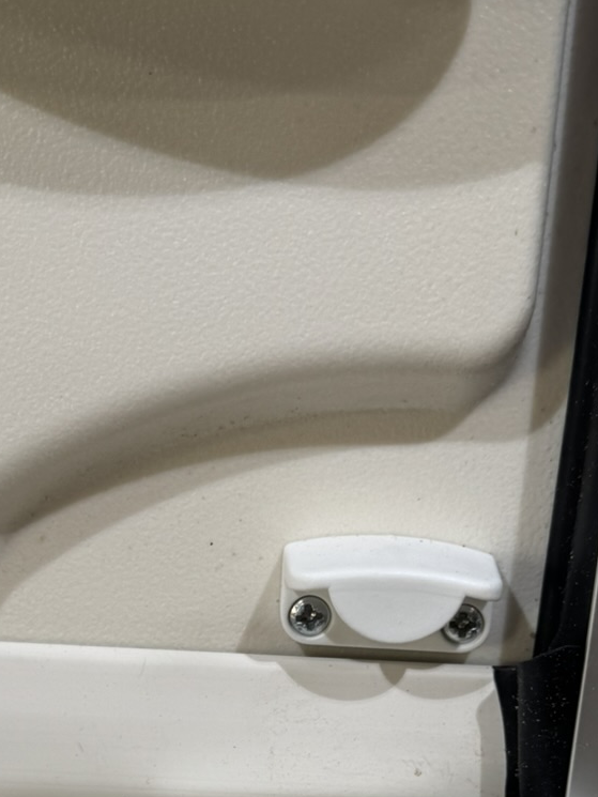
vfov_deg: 27.8
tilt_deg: -25.6
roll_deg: -3.2
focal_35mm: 66
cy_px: 777
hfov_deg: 22.2
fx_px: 1520
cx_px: 259
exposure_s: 1/213
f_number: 1.78
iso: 64
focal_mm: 6.76
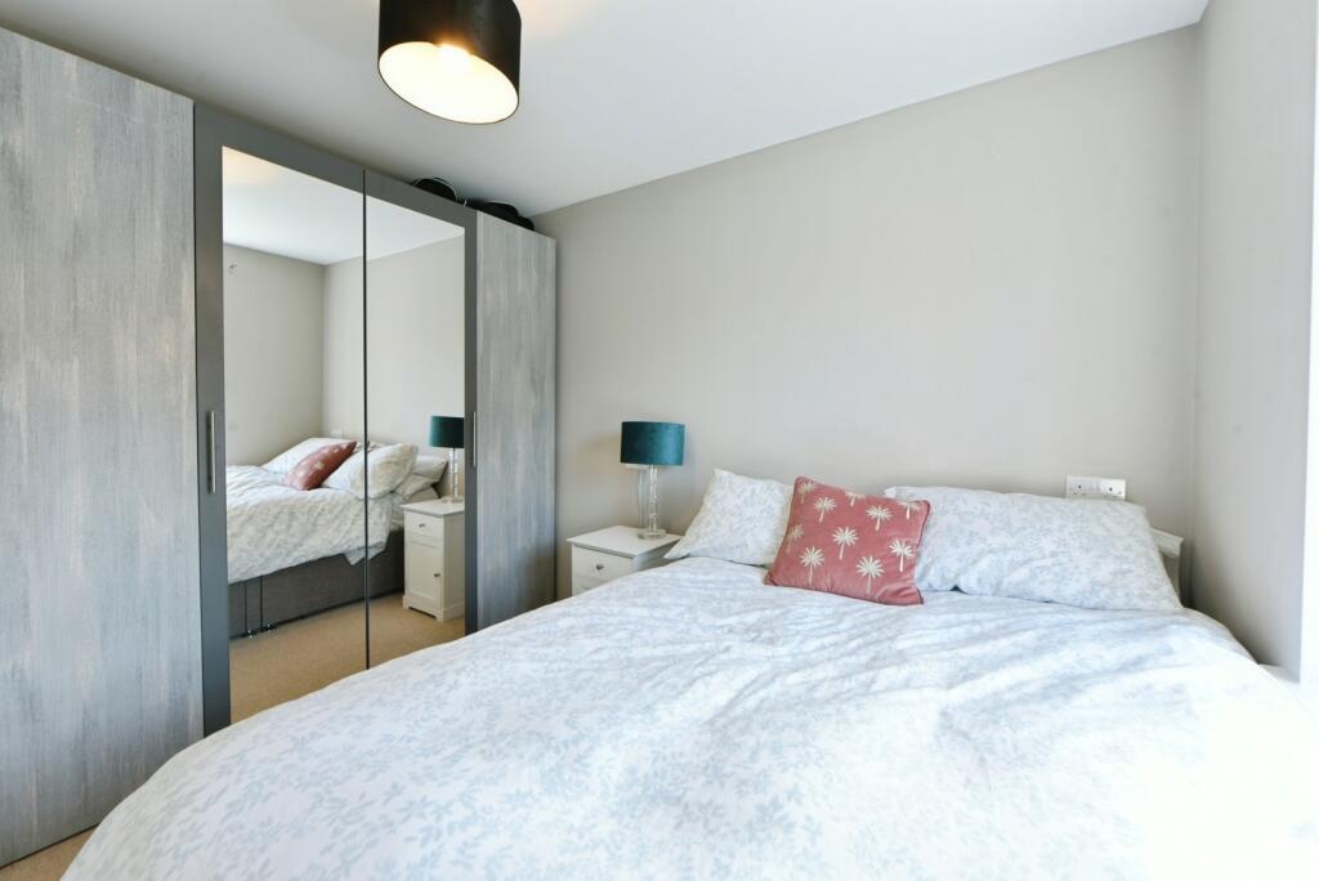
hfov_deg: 104.2
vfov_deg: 81.3
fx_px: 513
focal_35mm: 14
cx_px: 660
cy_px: 440
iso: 500
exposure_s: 1/25
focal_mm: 14
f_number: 9
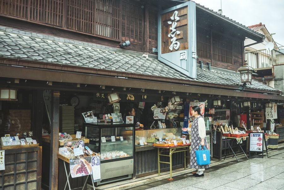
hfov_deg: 54.4
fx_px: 276
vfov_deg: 37.9
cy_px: 95
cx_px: 142
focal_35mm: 35
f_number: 3.2
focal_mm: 35
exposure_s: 1/2000
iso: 400
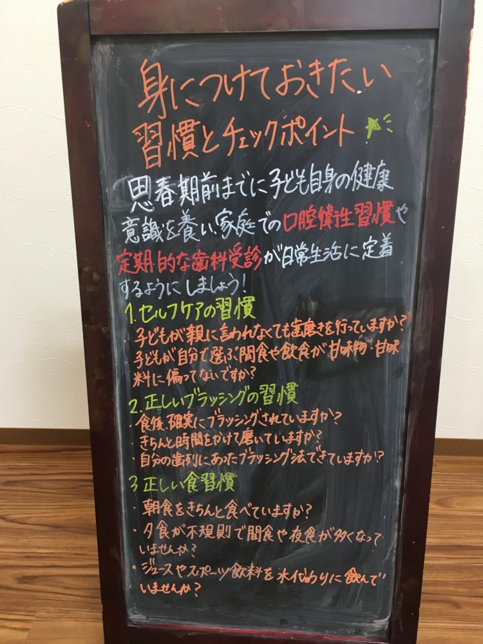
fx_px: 540
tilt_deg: -23.0
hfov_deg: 48.2
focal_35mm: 29
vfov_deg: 61.7
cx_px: 242
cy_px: 322
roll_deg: +0.7
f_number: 2.2
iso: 64
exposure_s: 1/30
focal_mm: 4.15
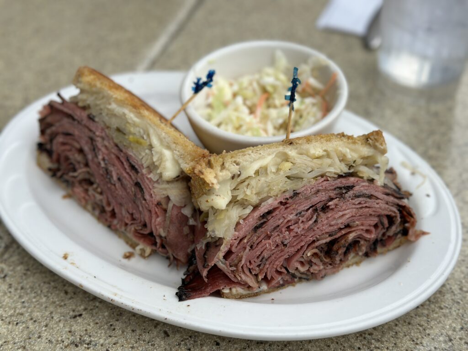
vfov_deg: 30.3
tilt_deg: -41.1
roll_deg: +3.8
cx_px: 234
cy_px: 176
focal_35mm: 48
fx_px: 649
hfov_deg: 39.7
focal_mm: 6.86
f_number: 1.78
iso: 80
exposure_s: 1/2160
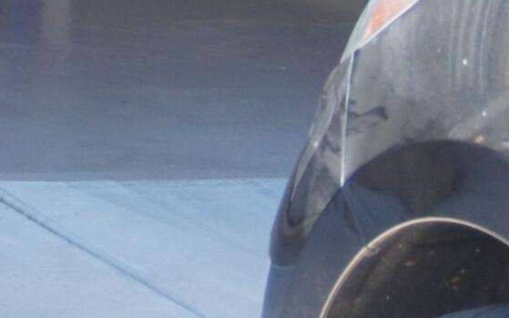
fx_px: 3990
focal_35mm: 288
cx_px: -215
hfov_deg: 7.2
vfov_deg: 4.5
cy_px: -395
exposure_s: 1/125
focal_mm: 35
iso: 160
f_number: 5.6
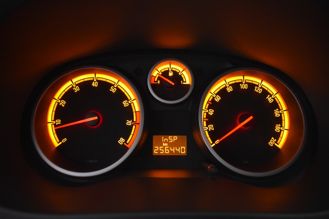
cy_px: 110
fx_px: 274
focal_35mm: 30
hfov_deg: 61.9
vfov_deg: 43.6
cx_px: 164
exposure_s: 1/30
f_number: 3.5
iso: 2000
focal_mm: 20
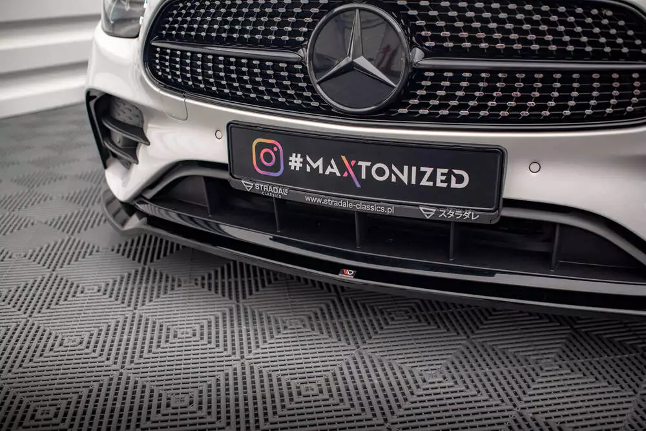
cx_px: 317
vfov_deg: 36.8
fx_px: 648
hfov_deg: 53.0
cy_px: 215
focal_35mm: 36
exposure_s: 1/125
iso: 1000
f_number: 2.5
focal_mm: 35
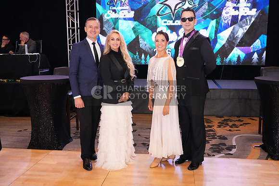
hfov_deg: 54.4
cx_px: 140
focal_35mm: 35
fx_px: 271
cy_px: 93
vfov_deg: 37.9
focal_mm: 35
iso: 12800
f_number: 5.6
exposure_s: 1/400
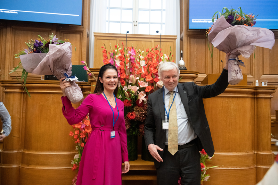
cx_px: 139
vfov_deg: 41.1
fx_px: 247
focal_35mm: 32
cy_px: 92
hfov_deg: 58.7
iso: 5000
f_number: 3.5
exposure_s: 1/250
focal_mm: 32
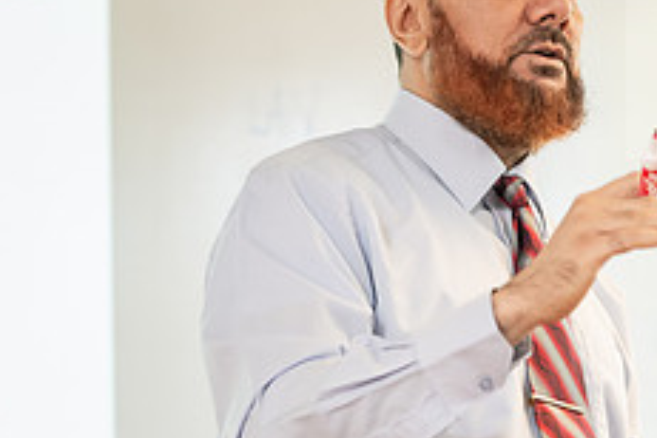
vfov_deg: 6.1
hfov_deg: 9.1
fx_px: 4124
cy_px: 266
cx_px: 540
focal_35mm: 226
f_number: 2.8
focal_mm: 90
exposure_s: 1/200
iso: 1250
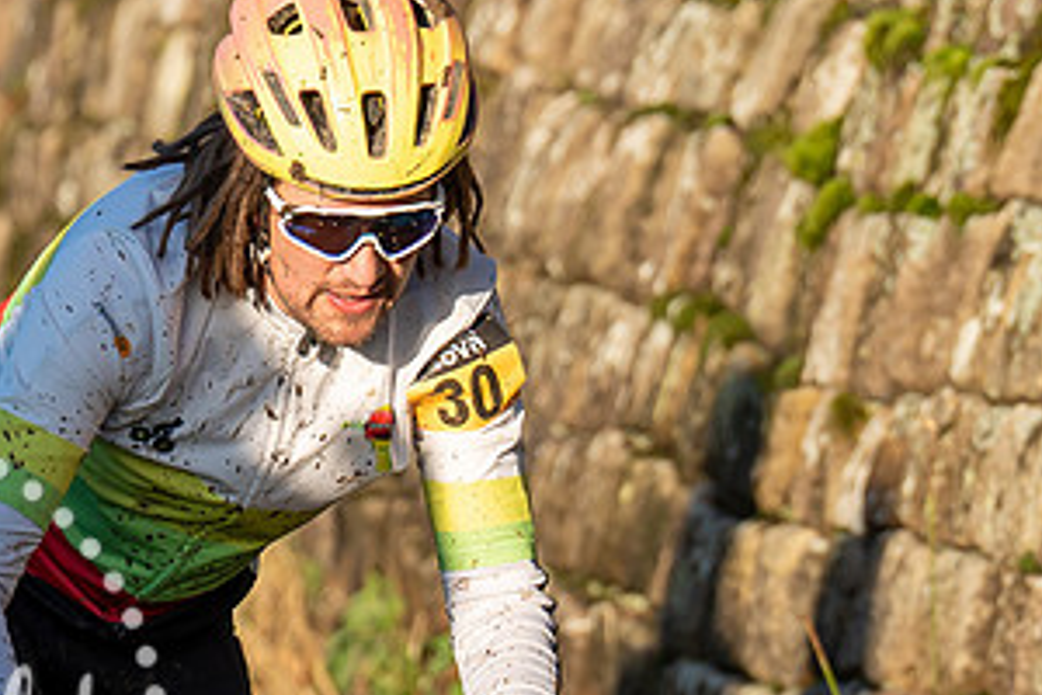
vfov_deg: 1.6
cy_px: 251
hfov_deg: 2.4
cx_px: -3
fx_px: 24601
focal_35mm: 850
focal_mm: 197
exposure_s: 1/1000
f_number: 4
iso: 250
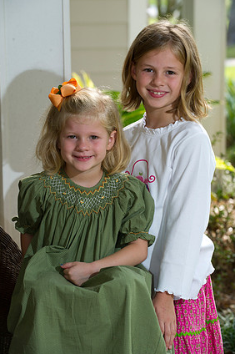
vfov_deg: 16.7
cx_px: 117
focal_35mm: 123
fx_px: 1206
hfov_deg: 11.1
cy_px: 173
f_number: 5
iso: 320
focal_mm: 116
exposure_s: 1/160
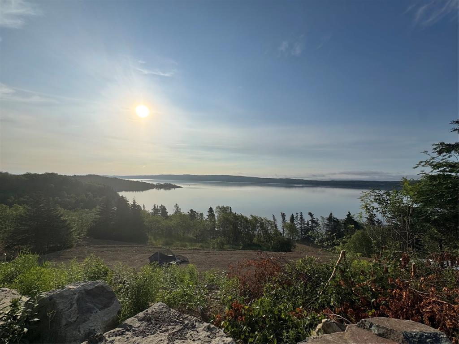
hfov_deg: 102.1
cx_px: 230
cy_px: 172
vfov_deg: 85.7
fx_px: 186
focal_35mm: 14
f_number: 2.2
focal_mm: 2.22
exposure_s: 1/3906
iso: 40
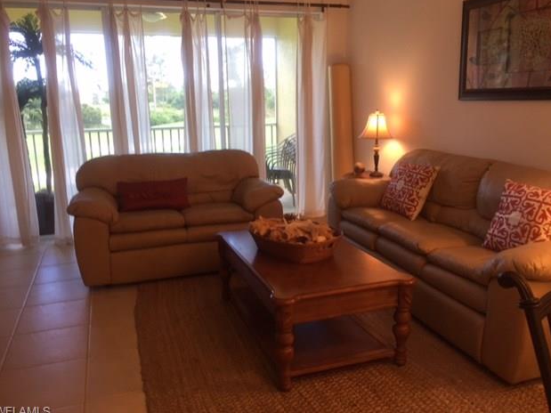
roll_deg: +0.0
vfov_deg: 46.8
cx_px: 270
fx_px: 477
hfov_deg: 60.0
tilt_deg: -12.7
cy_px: 206
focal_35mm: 30
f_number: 2.2
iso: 50
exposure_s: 1/30
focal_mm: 4.15
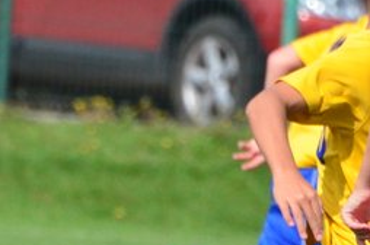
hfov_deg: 1.3
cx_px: 491
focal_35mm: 1595
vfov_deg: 0.9
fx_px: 16352
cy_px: 351
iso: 2500
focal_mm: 300
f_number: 9
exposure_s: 1/5000
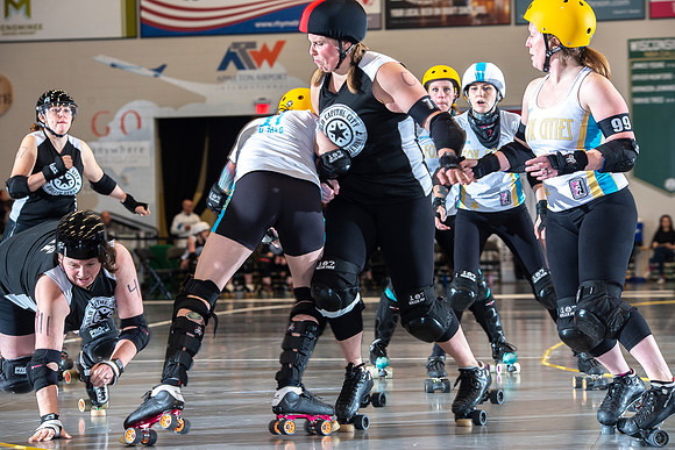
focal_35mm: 112
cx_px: 338
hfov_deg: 18.3
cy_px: 225
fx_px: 2100
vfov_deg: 12.2
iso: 500
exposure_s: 1/160
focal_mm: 112
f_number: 5.6
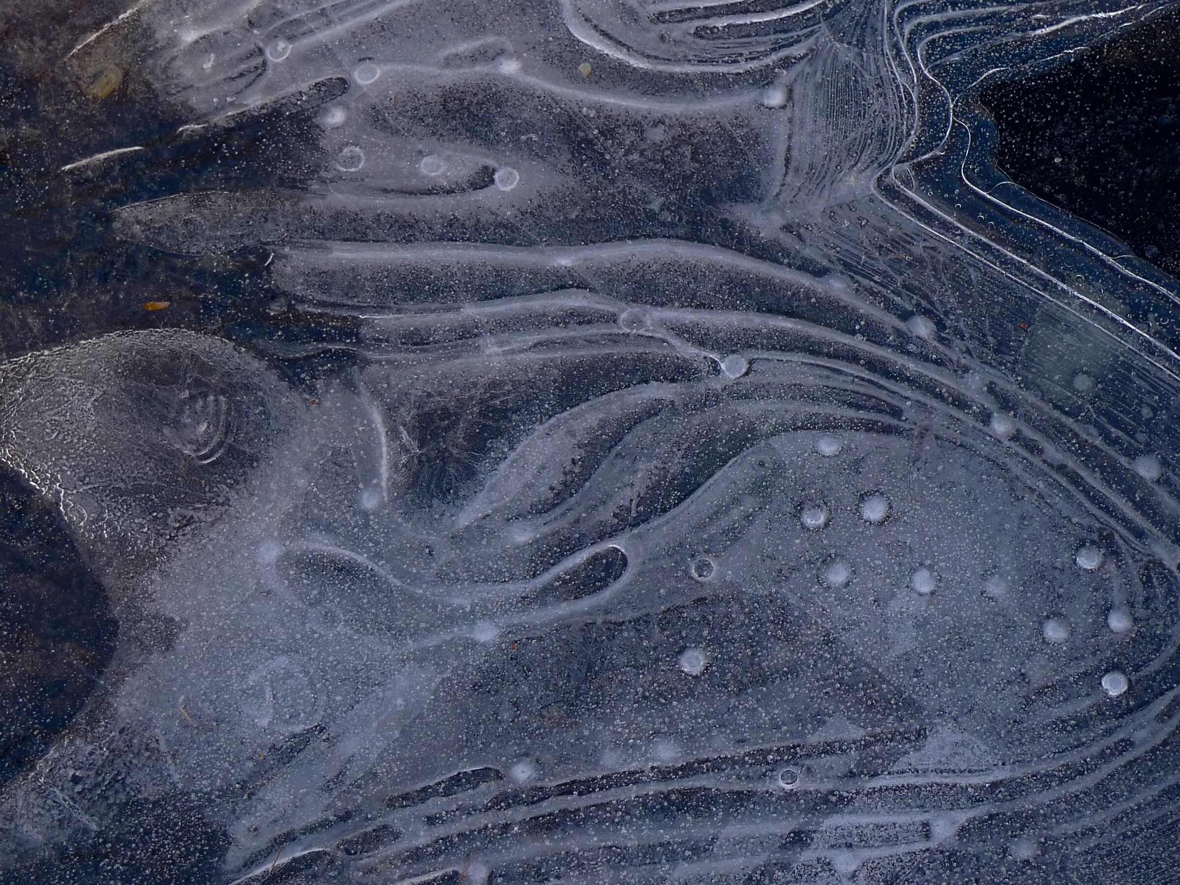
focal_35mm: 86
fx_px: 2932
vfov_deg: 17.2
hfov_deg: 22.8
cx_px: 590
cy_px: 442
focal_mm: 12.8
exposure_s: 1/125
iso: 100
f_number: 2.8
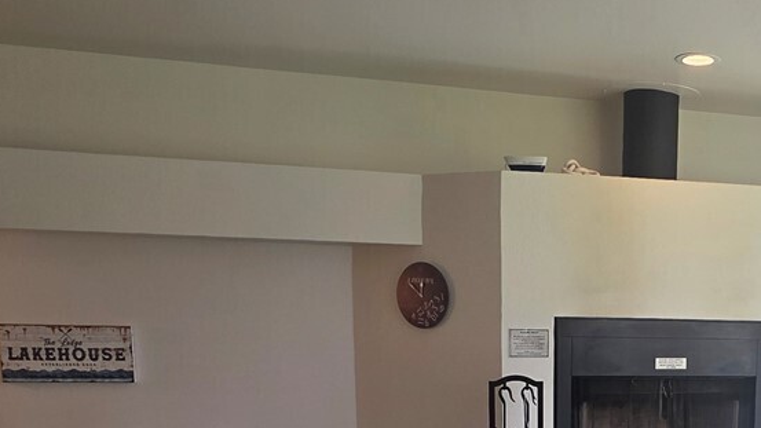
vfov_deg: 27.1
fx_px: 827
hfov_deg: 45.8
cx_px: 651
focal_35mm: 41
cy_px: 442
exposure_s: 1/120
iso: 25
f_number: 1.9
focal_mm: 2.2
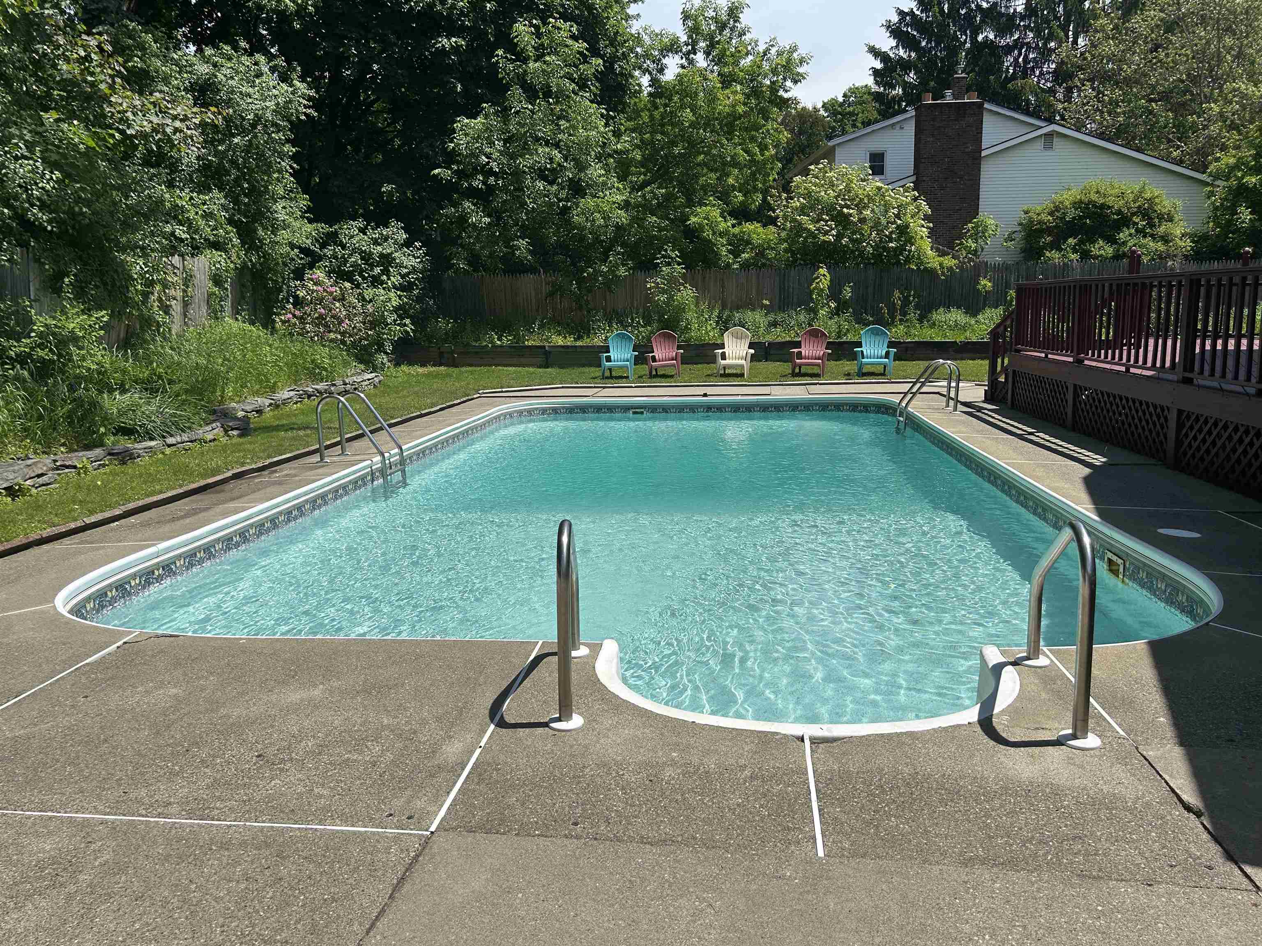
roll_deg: +1.7
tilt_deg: -10.5
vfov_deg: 53.1
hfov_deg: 67.3
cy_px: 473
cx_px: 631
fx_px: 948
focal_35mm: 26
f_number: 1.5
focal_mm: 5.7
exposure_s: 1/6579
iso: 50
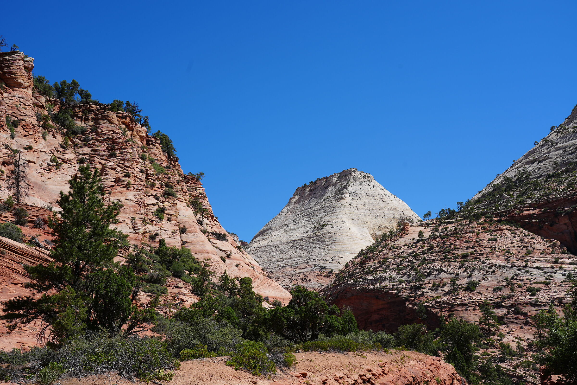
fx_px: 561
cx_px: 288
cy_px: 192
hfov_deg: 54.4
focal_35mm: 35
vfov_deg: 37.9
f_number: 10
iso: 100
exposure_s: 1/200
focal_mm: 35
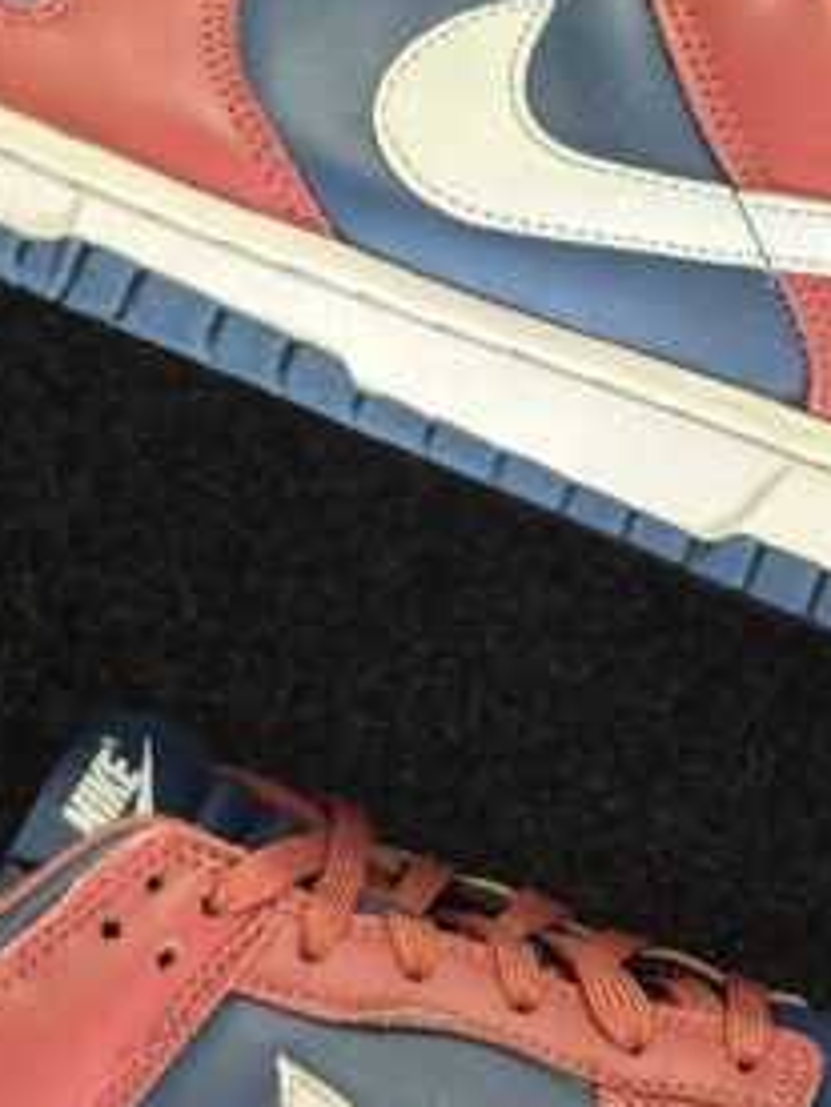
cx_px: 405
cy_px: 592
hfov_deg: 10.7
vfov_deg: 14.2
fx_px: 4449
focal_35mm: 139
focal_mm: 6.86
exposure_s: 1/50
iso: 250
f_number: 1.78
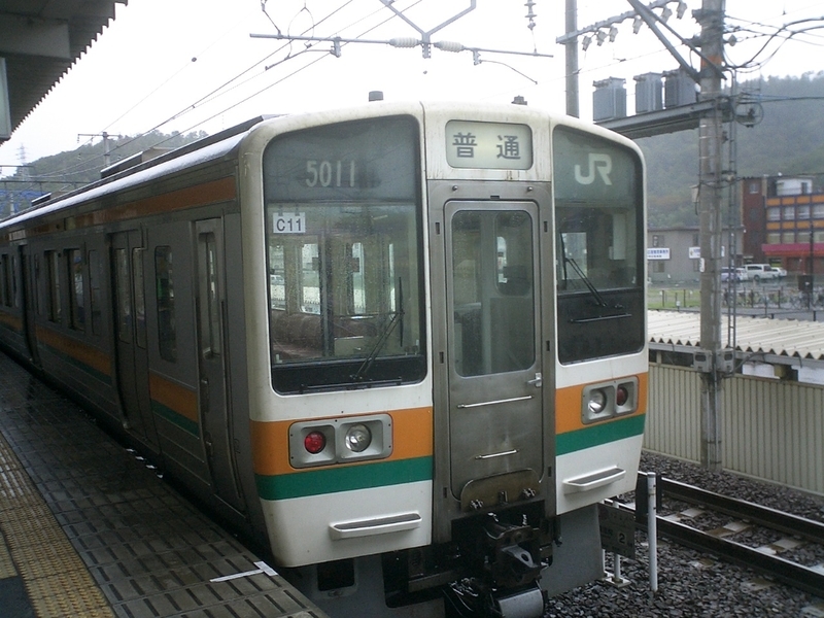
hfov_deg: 50.1
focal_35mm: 37
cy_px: 309
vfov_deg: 38.7
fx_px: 881
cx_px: 412
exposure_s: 1/125
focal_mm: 5.6
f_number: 3.5
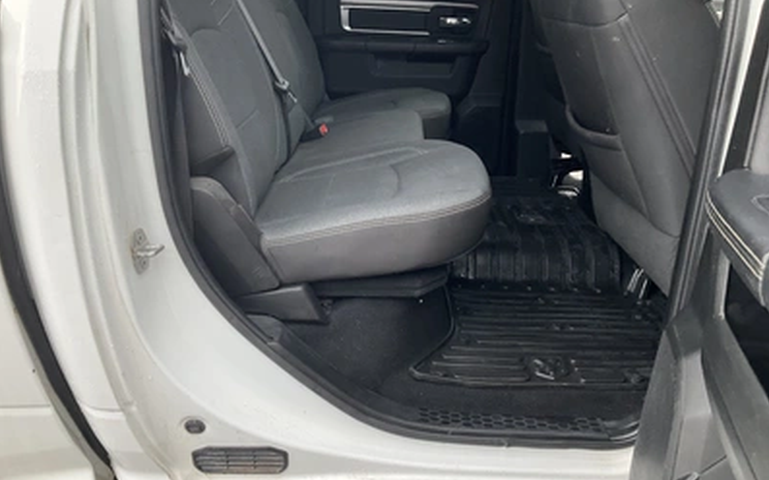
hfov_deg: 61.2
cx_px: 384
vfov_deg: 40.5
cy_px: 271
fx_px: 650
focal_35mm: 31
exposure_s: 1/122
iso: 64
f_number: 1.8
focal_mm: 3
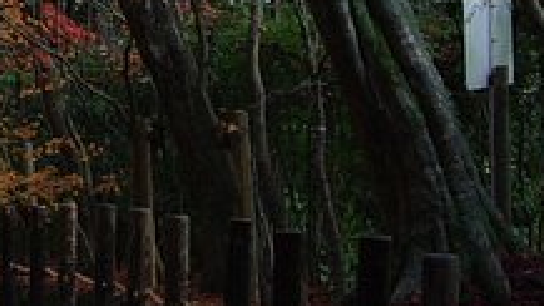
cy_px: -258
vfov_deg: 3.0
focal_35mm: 406
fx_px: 5862
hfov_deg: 5.2
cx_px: -431
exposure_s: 1/60
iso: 200
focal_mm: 55
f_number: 6.7
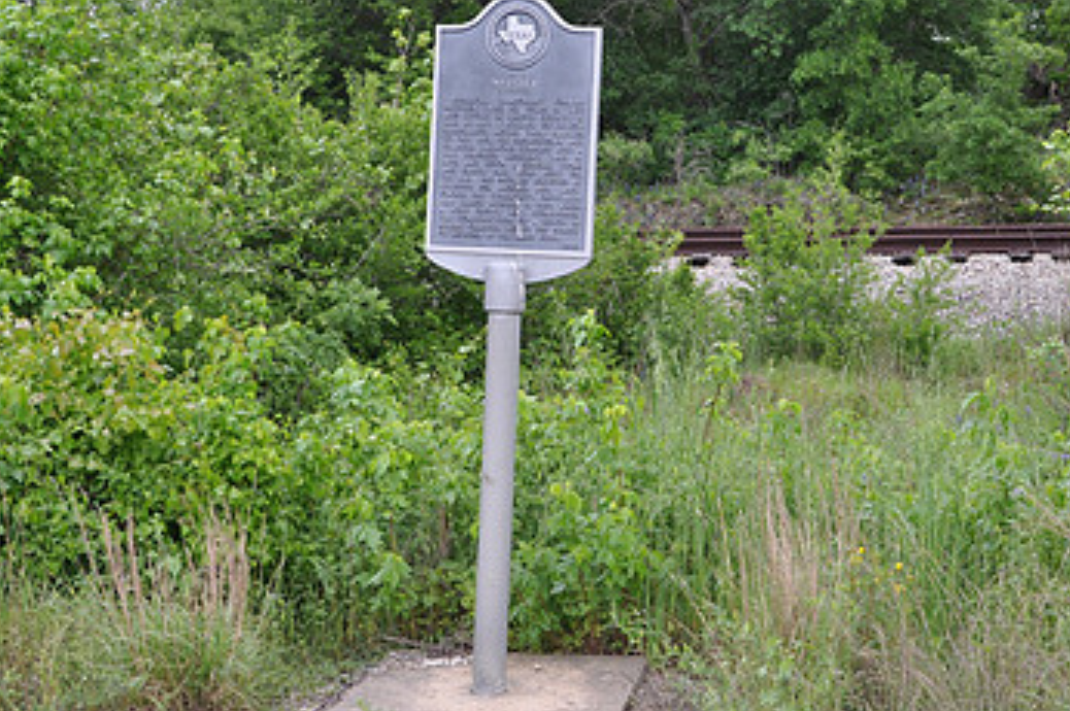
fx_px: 1866
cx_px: 526
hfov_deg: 32.0
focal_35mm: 63
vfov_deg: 21.4
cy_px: 193
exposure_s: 1/40
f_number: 6.3
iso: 200
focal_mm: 25
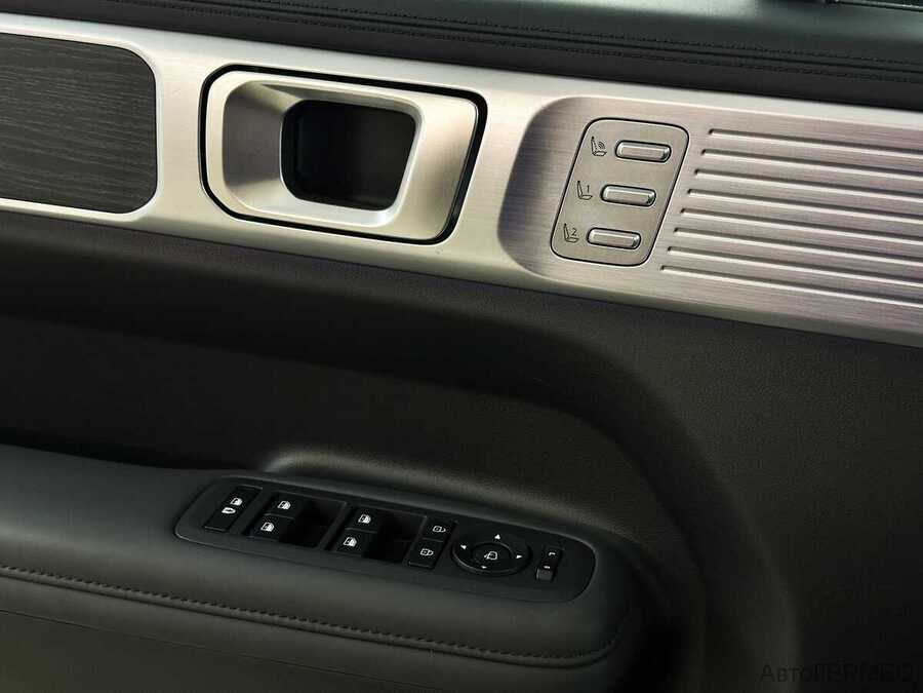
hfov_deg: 39.7
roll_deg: +0.2
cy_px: 346
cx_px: 462
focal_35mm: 48
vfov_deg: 30.3
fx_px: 1280
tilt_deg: -19.5
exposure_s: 1/50
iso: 100
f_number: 1.78
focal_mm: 6.86
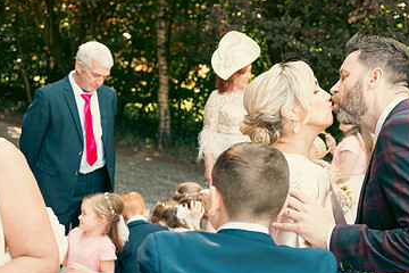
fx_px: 659
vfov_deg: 23.4
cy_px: 135
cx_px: 307
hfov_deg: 33.8
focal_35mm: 58
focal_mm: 36
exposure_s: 1/160
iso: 250
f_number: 3.5
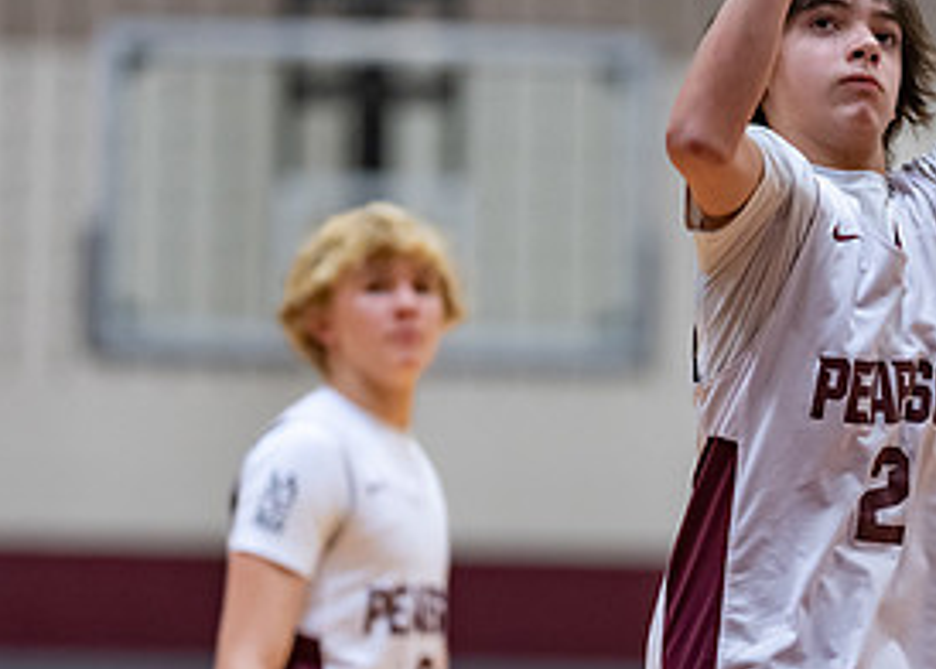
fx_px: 7952
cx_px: 810
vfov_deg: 4.8
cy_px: 403
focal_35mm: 299
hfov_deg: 6.7
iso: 1250
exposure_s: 1/1000
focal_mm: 135
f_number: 1.8
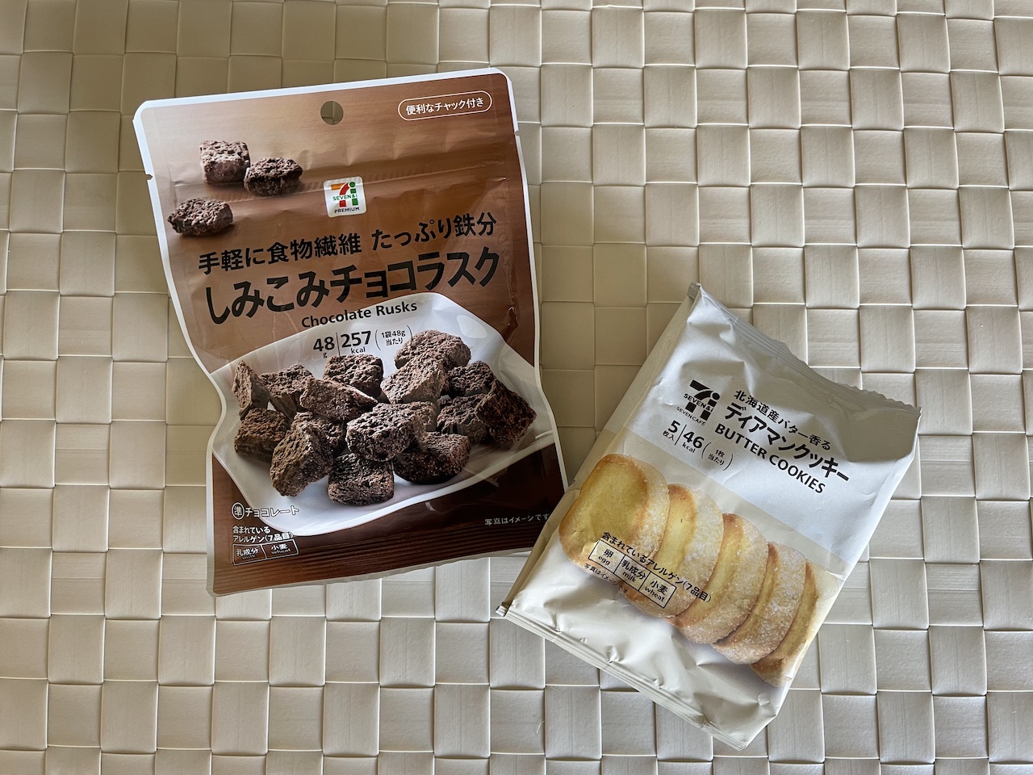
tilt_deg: -85.1
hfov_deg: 67.3
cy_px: 388
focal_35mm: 26
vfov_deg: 53.1
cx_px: 516
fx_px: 776
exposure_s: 1/50
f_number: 1.6
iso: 100
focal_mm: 4.2
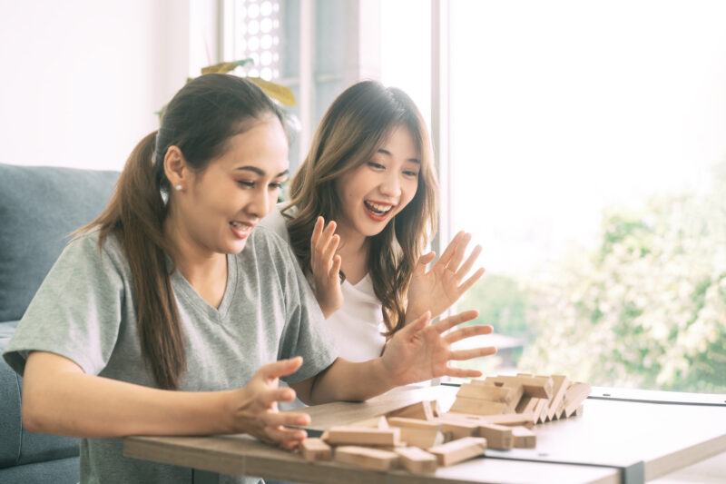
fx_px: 1109
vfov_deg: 24.6
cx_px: 363
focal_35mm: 55
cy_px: 242
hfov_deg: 36.3
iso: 320
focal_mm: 55
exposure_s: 1/250
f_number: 3.5
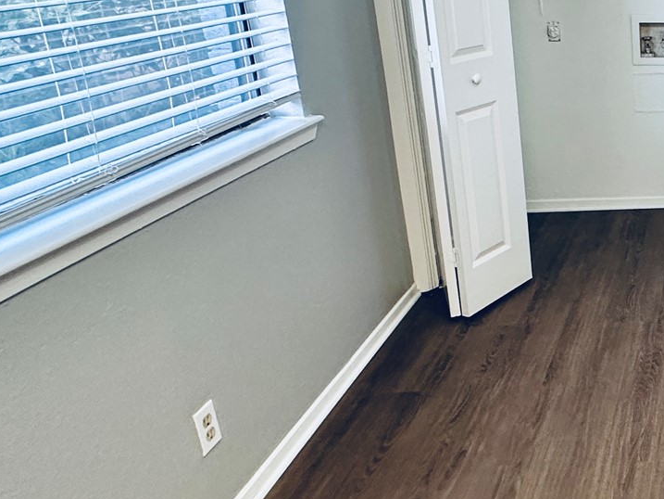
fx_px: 767
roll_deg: +0.3
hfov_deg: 37.1
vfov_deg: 35.6
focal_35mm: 40
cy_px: 162
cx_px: 772
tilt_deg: -16.0
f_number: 2.2
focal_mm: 2.22
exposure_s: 1/60
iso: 200
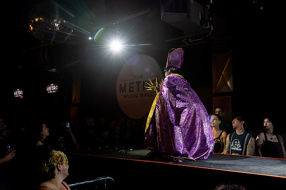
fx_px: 288
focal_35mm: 36
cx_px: 162
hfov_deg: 52.6
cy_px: 82
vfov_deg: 36.5
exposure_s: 1/80
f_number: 4
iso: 6400
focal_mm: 32
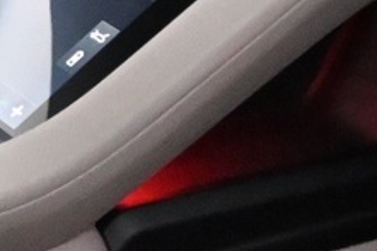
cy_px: -159
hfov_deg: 11.7
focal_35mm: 176
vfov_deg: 7.6
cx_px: 217
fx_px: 1842
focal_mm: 16
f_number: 3.5
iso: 8000
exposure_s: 1/60
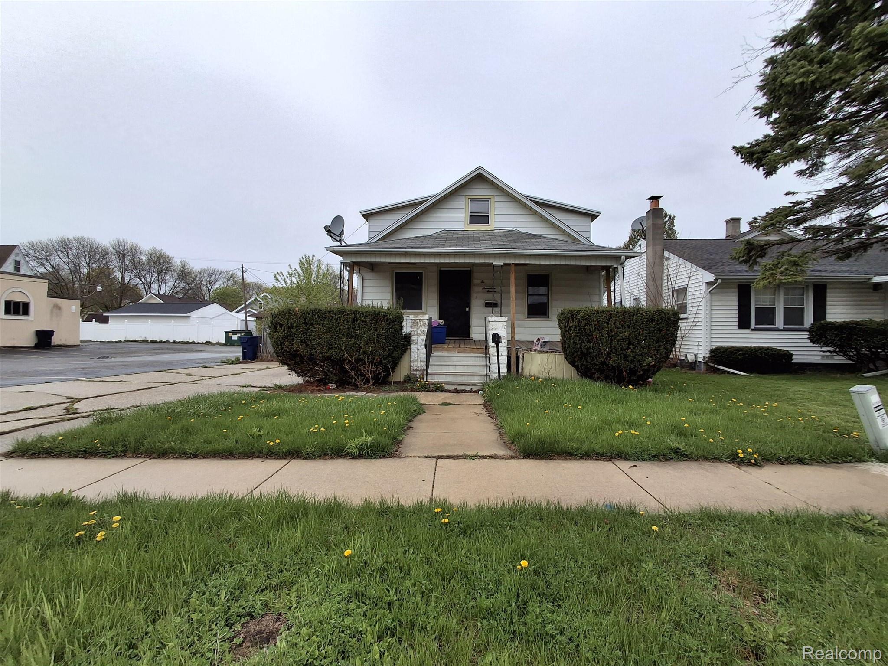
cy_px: 333
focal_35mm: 16
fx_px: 410
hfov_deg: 94.5
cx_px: 444
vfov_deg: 78.1
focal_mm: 1.64
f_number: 2.2
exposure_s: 1/749
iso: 40
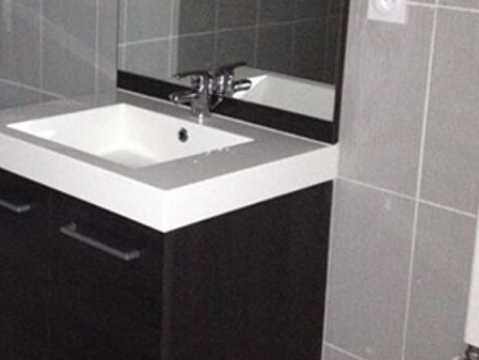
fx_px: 1080
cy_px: 109
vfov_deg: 18.8
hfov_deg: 24.7
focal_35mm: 78
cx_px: 103
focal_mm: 4.28
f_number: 2.4
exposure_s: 1/16
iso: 640
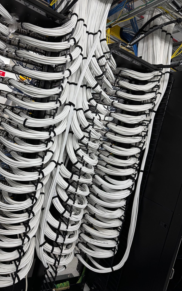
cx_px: 78
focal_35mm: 26
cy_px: 145
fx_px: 206
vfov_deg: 70.4
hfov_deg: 47.5
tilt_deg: -4.3
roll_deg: -13.2
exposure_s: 1/100
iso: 100
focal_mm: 6.76
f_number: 1.78
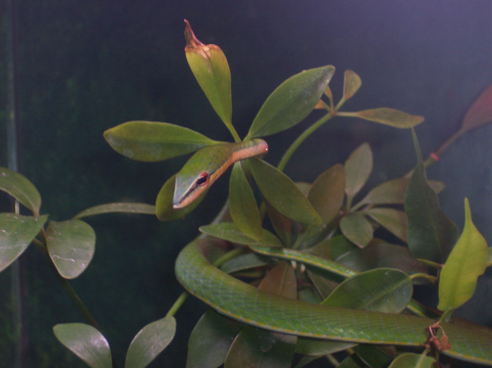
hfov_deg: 17.3
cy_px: 184
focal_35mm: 114
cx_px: 246
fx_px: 1620
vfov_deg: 13.0
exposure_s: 1/8
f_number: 4.8
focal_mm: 24
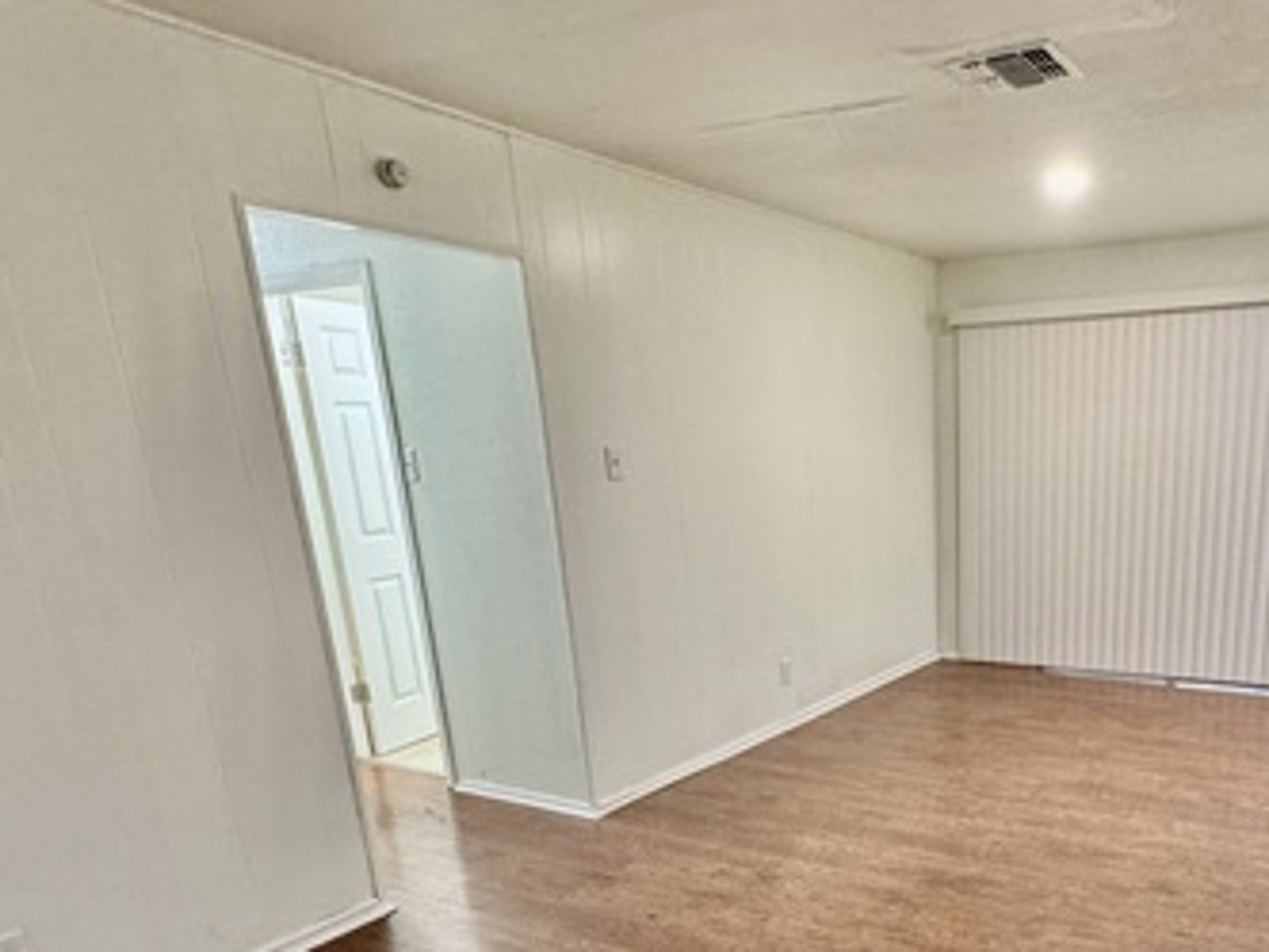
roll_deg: -0.4
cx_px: 944
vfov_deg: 49.0
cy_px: 734
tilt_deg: -18.9
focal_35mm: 27
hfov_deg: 61.8
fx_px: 990
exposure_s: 1/60
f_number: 2.2
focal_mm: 2.22
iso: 250
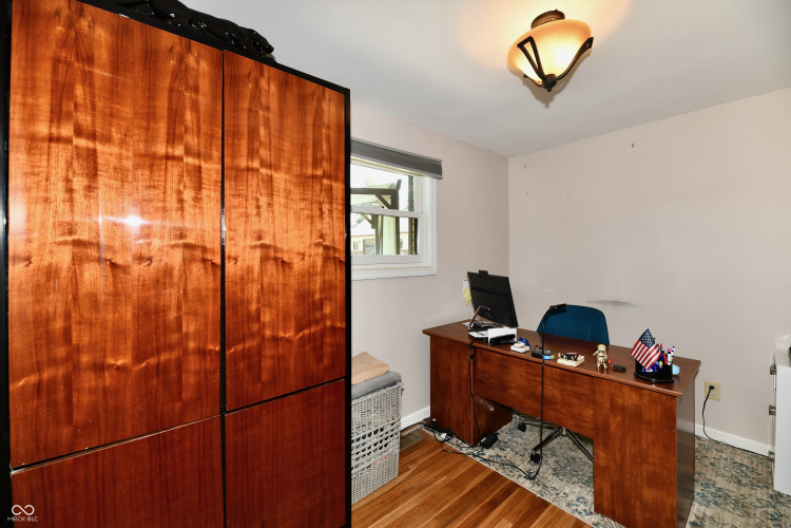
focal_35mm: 14
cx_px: 396
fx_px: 308
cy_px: 264
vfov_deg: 81.2
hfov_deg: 104.3
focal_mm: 14
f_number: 6.3
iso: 640
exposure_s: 1/60
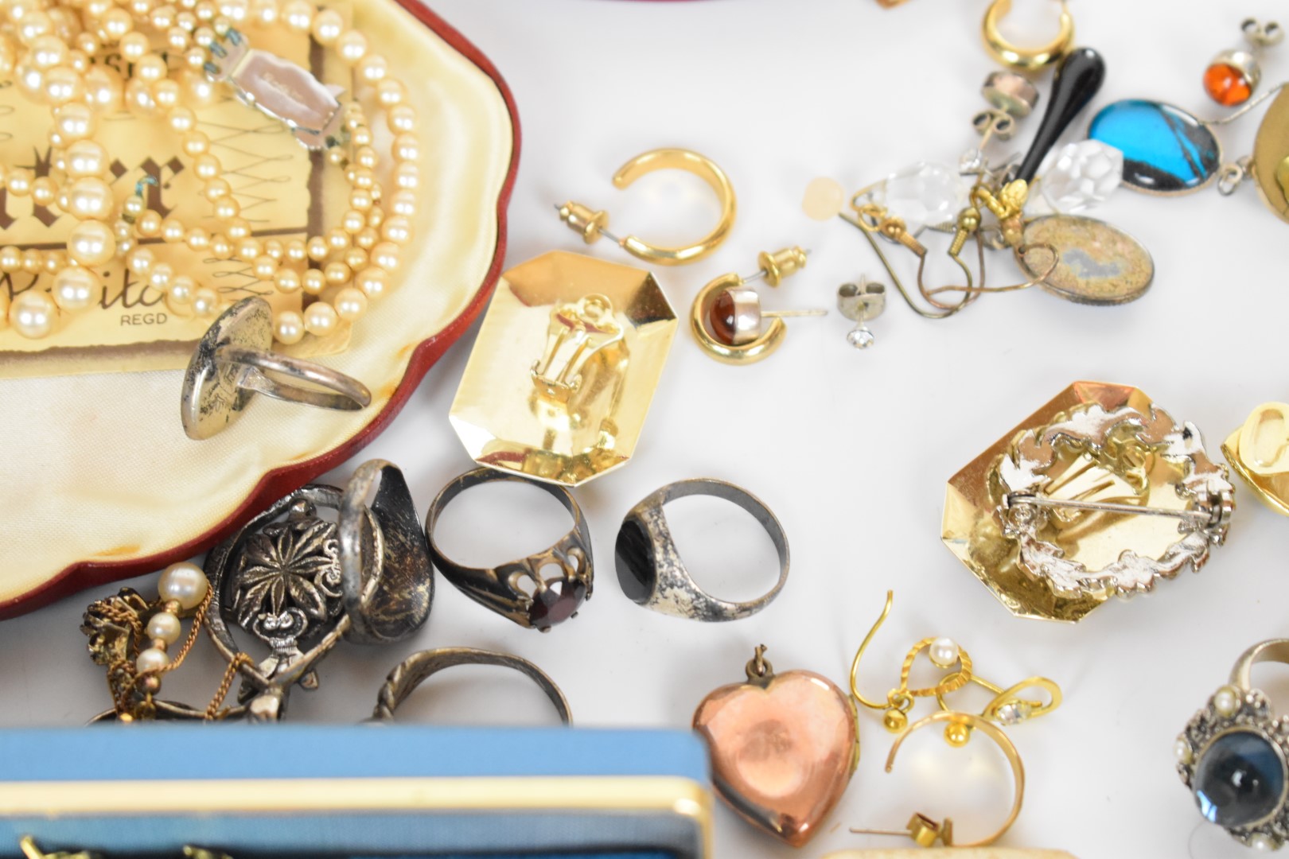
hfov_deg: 24.6
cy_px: 430
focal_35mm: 82
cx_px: 644
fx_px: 2954
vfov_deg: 16.6
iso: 3200
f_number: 5.6
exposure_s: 1/100
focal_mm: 55
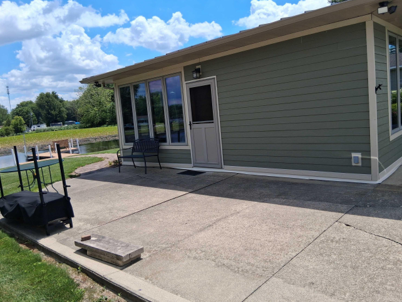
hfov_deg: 65.3
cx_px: 204
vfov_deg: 51.4
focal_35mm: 27
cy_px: 147
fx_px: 314
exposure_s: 1/884
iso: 25
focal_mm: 3.98
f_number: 1.8
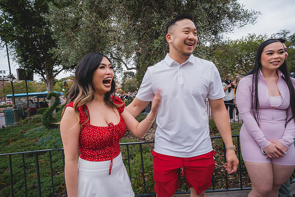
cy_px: 98
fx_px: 148
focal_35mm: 18
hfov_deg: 90.0
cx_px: 148
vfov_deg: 67.4
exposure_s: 1/60
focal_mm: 18
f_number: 5.6
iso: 125
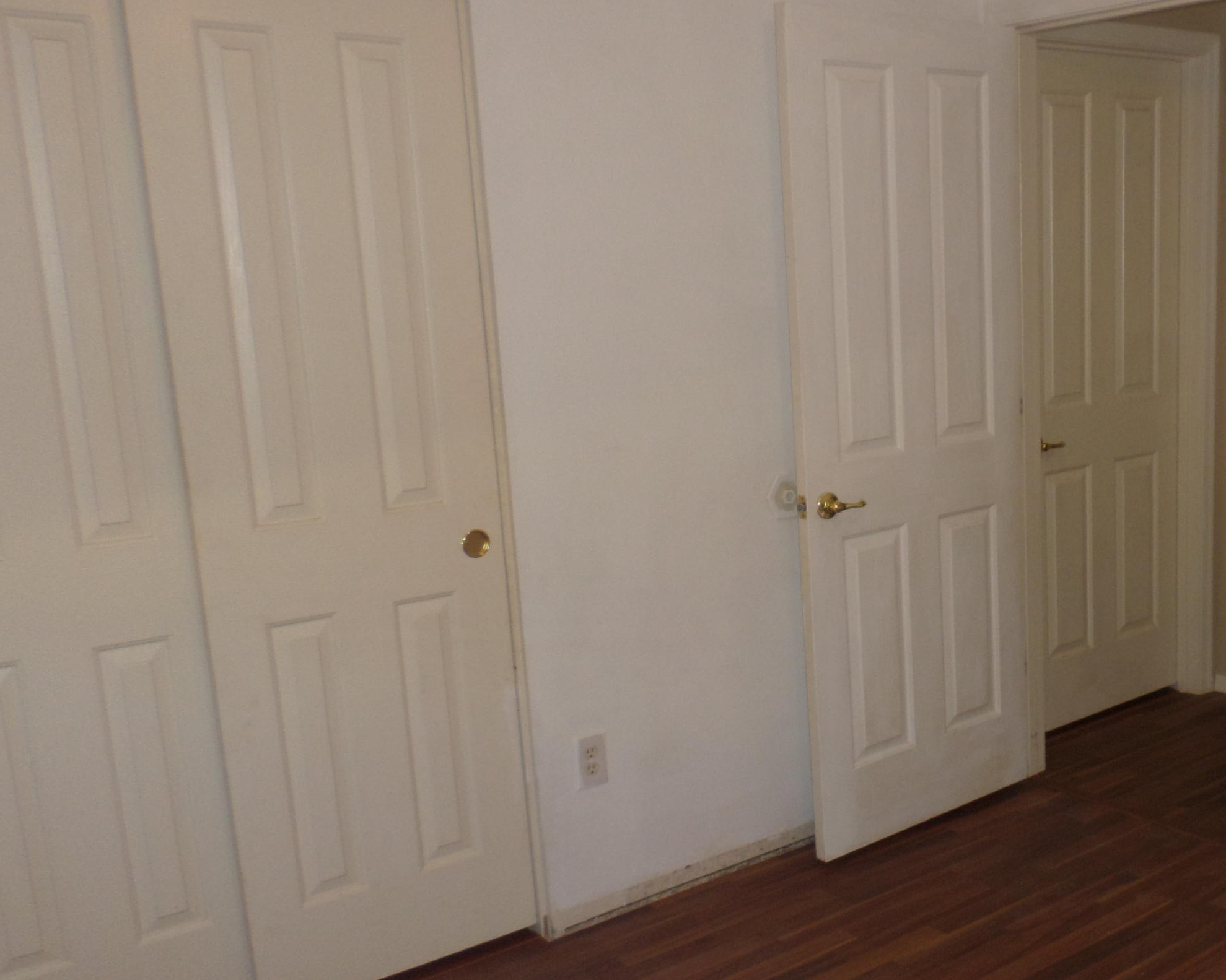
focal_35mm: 37
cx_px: 911
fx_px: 1342
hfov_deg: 47.4
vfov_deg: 40.1
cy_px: 552
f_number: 2.5
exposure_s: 1/30
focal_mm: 4.5
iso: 100
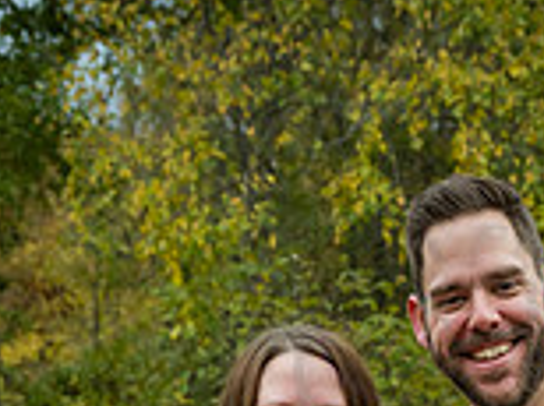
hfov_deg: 16.2
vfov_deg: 11.5
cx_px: 389
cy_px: 681
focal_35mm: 121
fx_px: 1899
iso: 400
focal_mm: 43
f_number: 5.6
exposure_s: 1/500
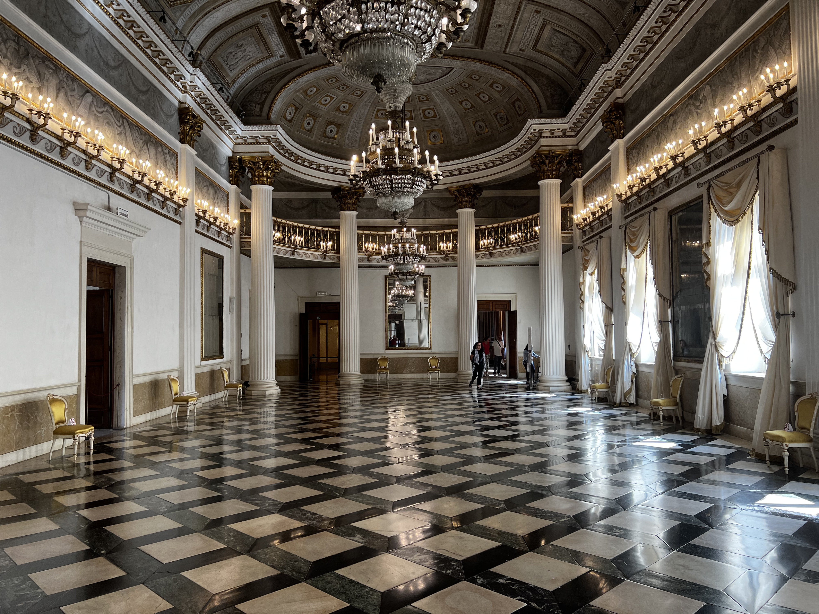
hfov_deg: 67.3
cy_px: 307
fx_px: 615
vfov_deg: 53.1
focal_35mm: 26
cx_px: 410
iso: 64
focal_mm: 5.7
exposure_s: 1/100
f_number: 1.5
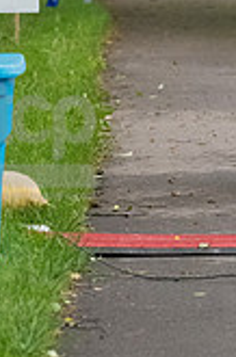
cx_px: 283
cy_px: -93
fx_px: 4057
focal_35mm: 410
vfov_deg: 5.0
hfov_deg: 3.3
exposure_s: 1/1250
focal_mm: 100
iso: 6400
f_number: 5.6
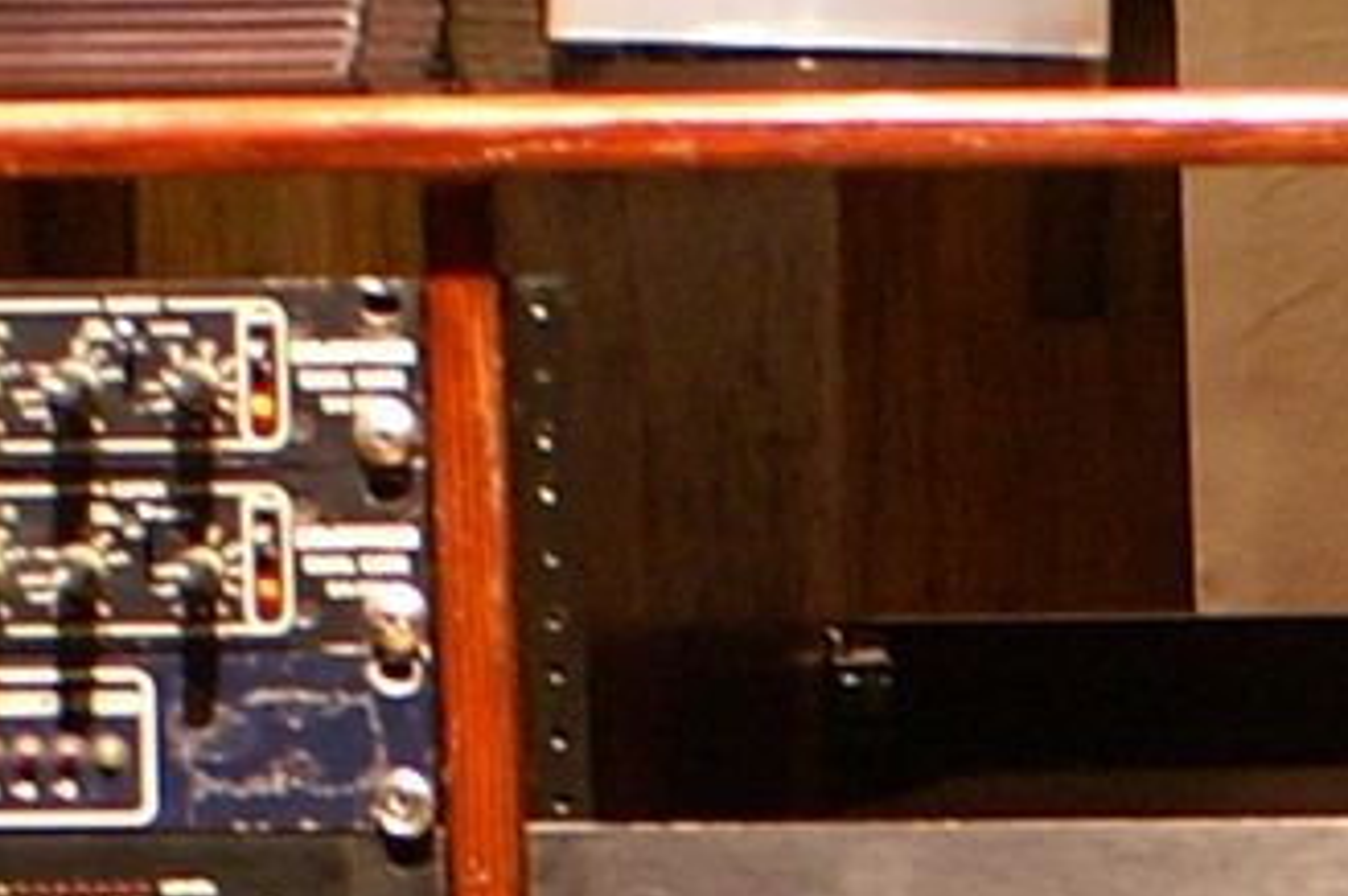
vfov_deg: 4.0
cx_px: 2819
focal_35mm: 328
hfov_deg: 6.1
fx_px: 12269
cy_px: 3091
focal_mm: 28
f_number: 5.6
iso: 400
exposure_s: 1/4
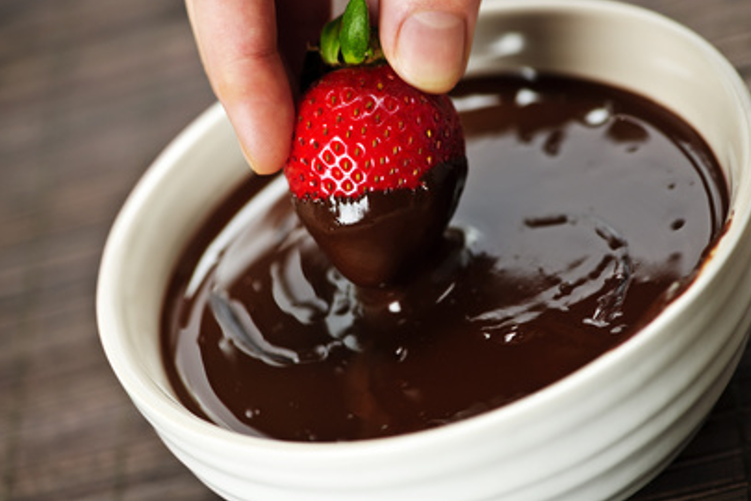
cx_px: 384
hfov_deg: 18.6
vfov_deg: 12.5
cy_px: 240
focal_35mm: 110
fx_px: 2295
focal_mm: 105
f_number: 5.6
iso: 200
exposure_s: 1/80
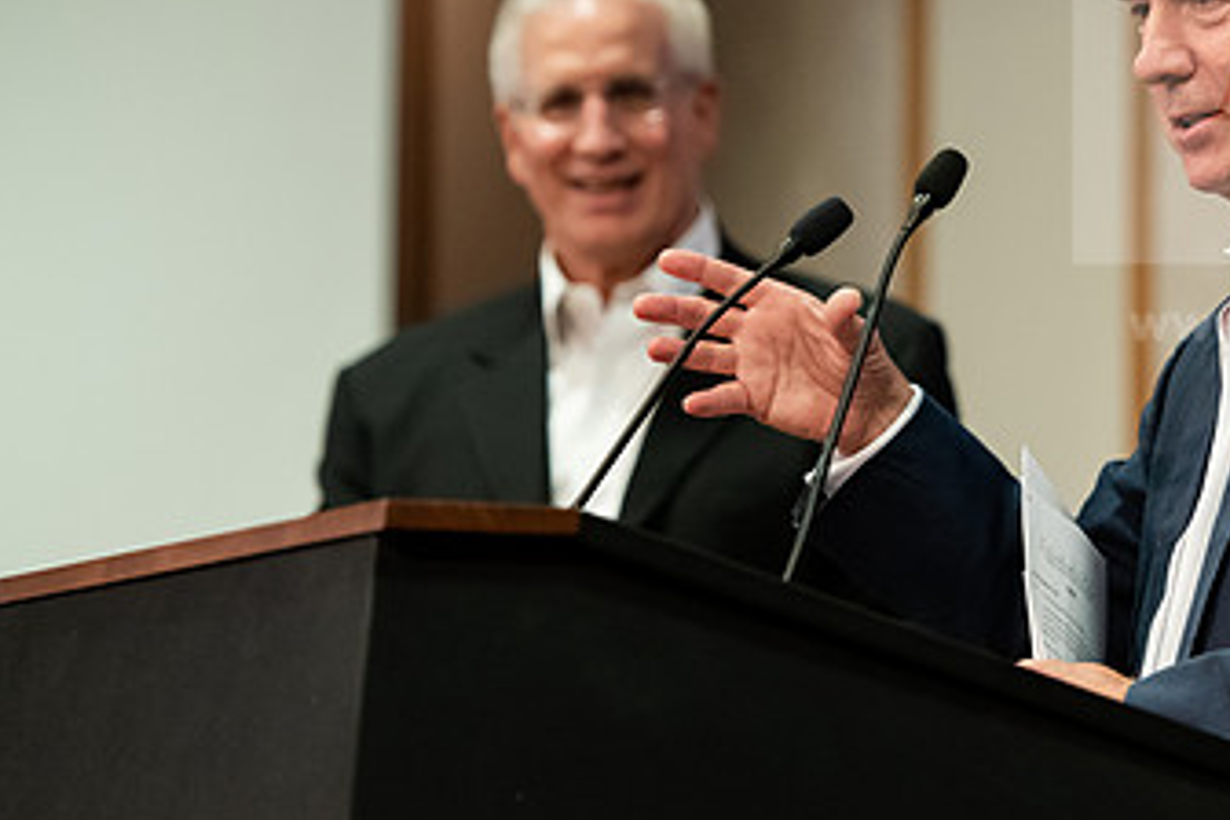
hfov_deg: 8.5
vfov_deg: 5.7
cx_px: 963
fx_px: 8268
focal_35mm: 242
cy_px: 401
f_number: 3.2
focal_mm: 140
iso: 2500
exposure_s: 1/200
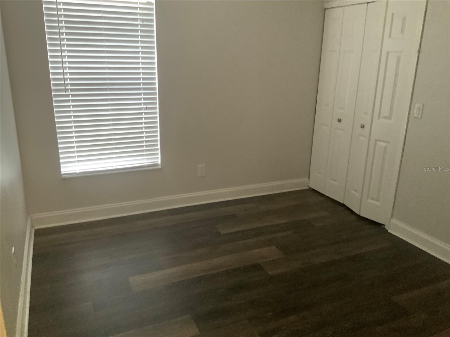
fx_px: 377
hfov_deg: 61.7
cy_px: 168
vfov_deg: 48.2
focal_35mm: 29
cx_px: 225
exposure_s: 1/40
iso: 250
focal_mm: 3
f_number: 1.8
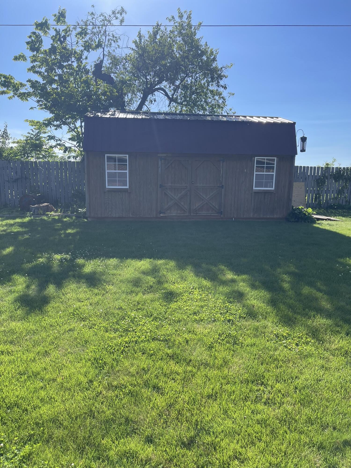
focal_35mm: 25
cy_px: 234
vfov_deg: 69.4
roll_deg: -0.7
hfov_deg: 54.9
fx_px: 338
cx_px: 176
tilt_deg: -6.9
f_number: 1.6
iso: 32
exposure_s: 1/2336
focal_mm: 5.1
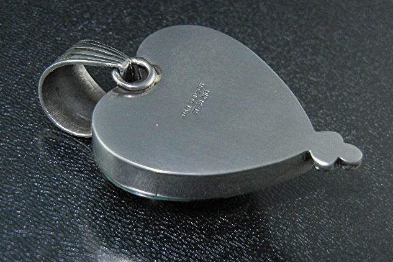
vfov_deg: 21.9
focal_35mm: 62
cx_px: 197
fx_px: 677
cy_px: 124
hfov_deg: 32.4
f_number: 8
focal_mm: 10.6
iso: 800
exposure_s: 1/30
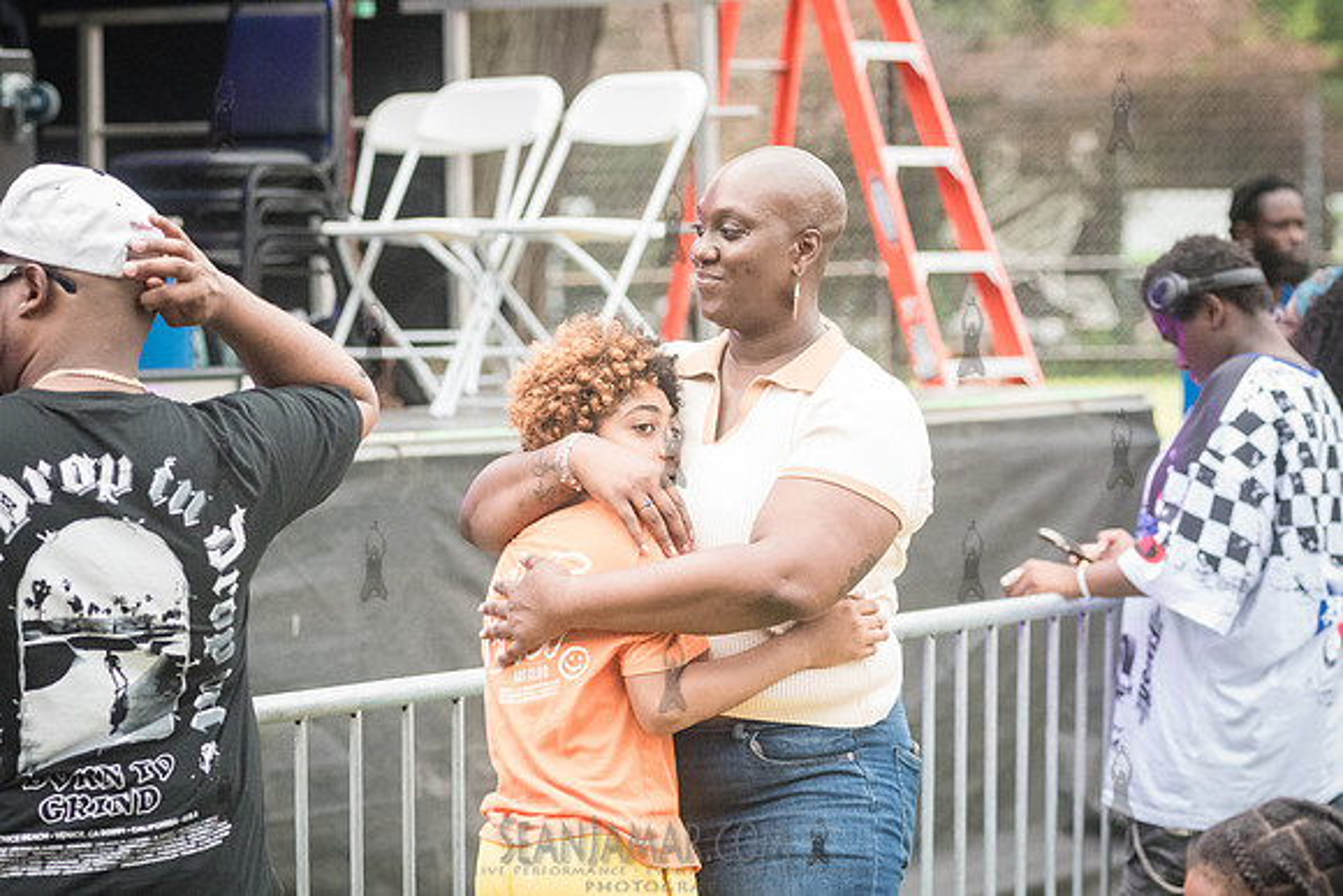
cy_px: 468
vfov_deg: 8.8
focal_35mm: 157
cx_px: 699
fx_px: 5841
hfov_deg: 13.1
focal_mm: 120
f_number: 4.5
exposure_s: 1/4000
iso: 6400
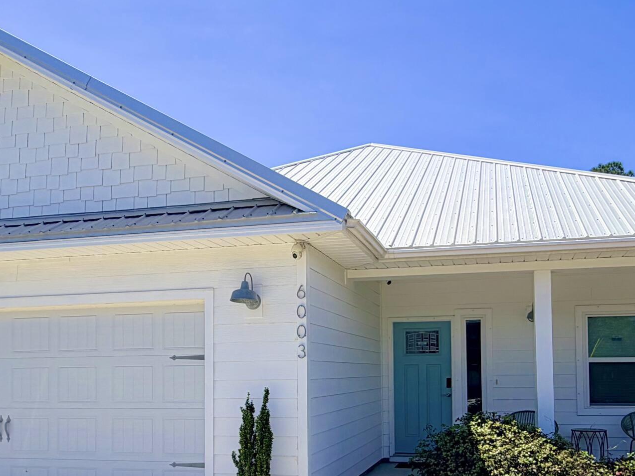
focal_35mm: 33
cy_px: 352
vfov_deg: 41.8
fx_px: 605
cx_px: 372
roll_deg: +0.5
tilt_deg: +2.6
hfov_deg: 55.1
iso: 20
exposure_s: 1/1145
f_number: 2.2
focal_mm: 2.22
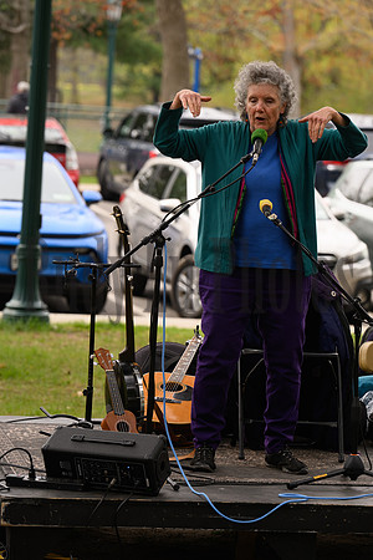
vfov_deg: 12.5
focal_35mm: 165
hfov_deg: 8.3
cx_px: 186
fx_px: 2564
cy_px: 280
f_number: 5.6
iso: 400
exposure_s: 1/640
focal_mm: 165
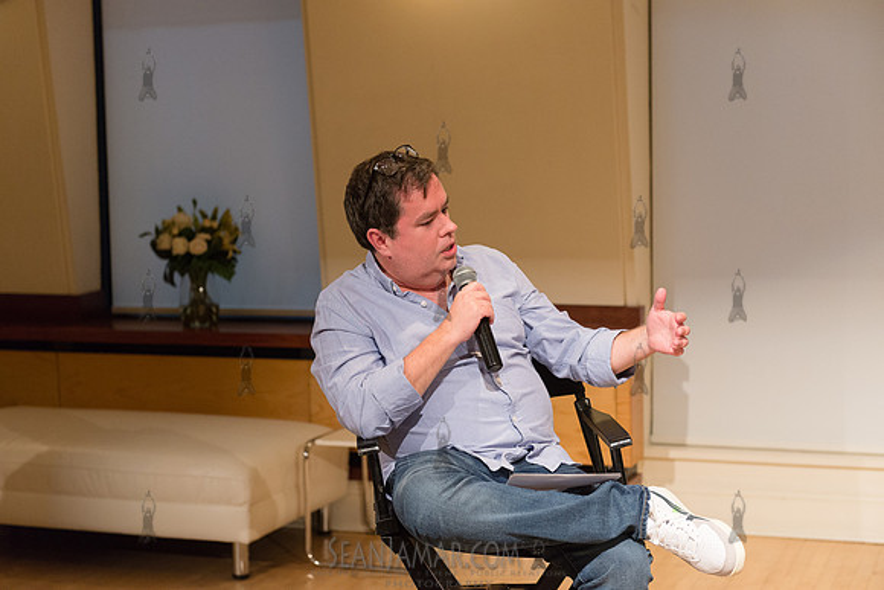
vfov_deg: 20.6
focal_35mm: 66
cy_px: 295
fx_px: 1621
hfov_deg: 30.5
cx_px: 442
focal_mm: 66
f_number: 4
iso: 2500
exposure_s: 1/250
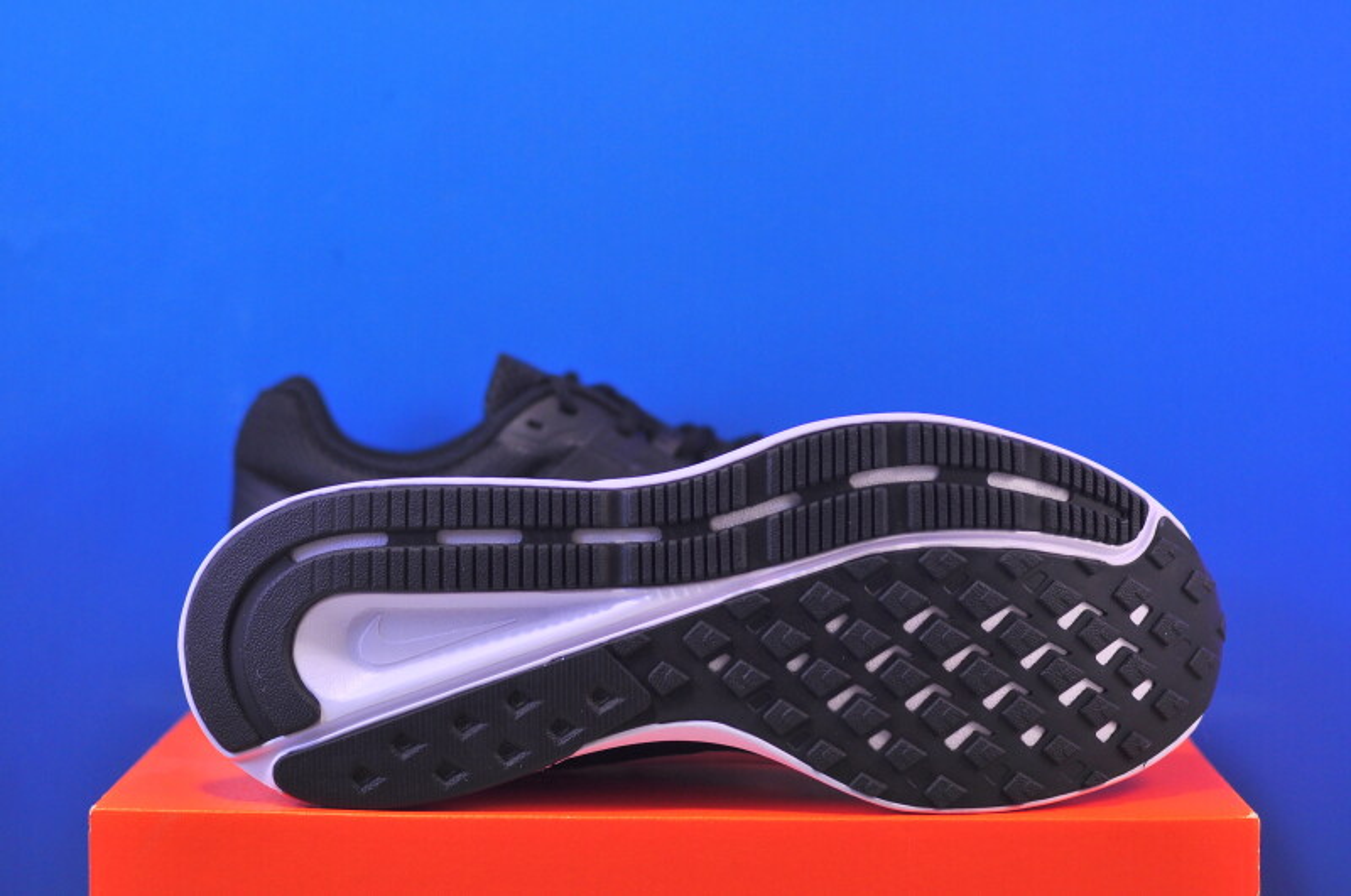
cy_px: 448
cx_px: 676
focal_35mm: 75
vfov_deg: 18.1
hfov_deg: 27.0
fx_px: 2811
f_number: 2.5
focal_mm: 50
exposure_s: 1/320
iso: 250
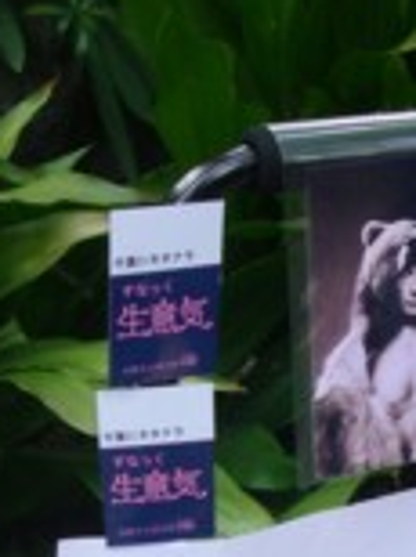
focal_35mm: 91
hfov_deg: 16.2
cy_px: 622
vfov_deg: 20.5
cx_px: 264
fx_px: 1462
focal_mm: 5.8
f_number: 2.6
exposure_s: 1/100
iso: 80
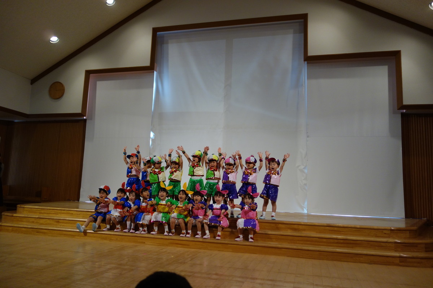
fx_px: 337
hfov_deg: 65.5
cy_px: 144
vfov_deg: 46.4
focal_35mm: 28
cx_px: 216
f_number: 1.8
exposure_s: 1/250
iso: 320
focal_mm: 10.4
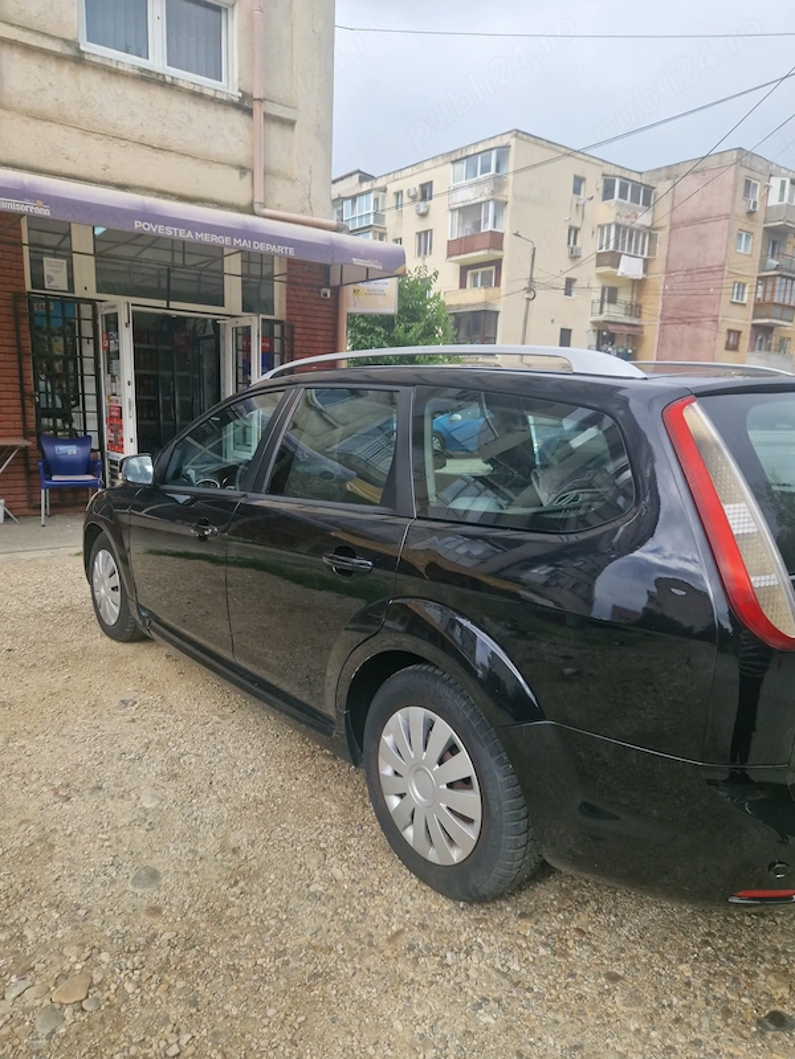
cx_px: 398
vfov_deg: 73.9
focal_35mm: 23
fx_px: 704
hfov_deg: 58.9
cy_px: 530
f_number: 1.8
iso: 50
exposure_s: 1/423
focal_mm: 5.4
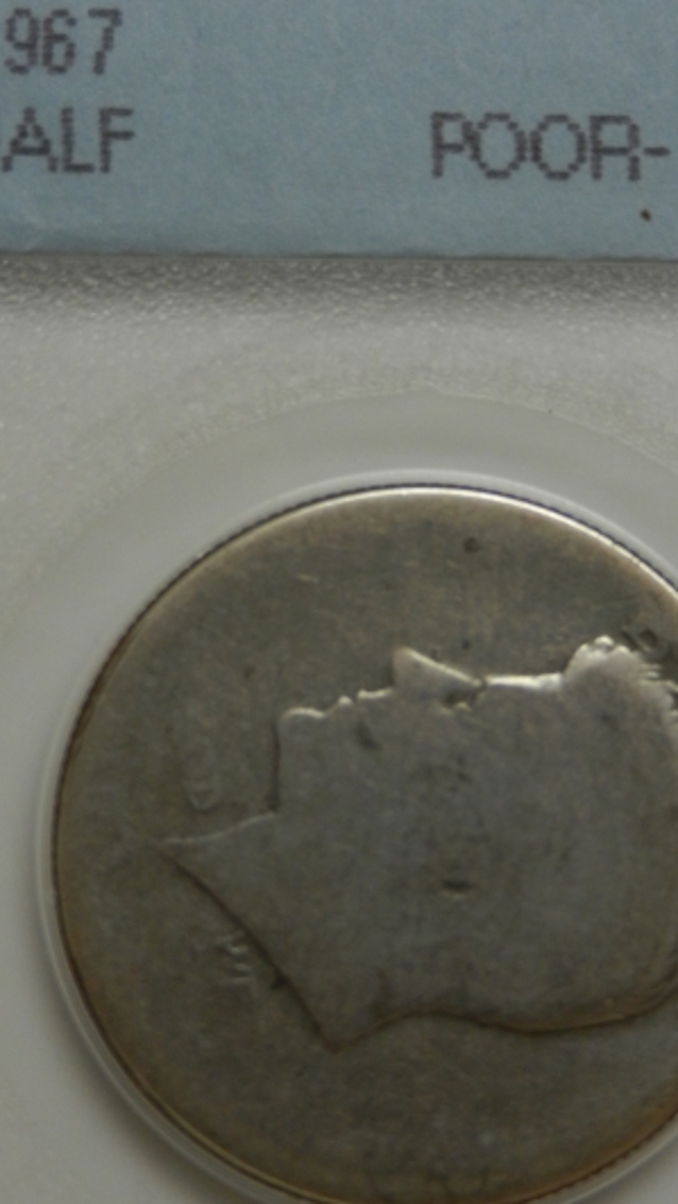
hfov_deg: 13.9
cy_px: 676
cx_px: 372
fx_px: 2778
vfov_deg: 24.4
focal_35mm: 87
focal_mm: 9.4
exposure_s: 1/30
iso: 160
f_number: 4.4
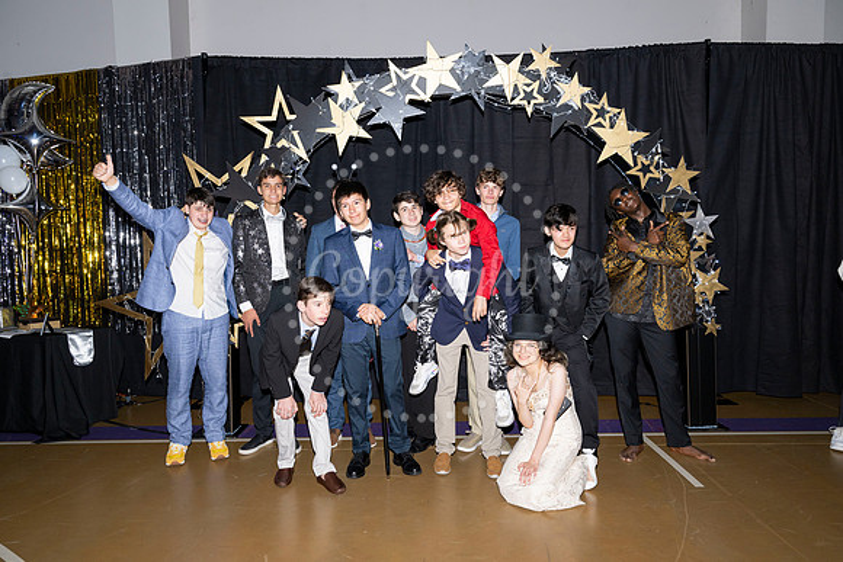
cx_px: 422
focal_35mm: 26
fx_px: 621
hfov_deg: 68.4
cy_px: 281
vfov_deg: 48.8
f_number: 5.6
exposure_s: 1/100
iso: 320
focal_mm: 26.5
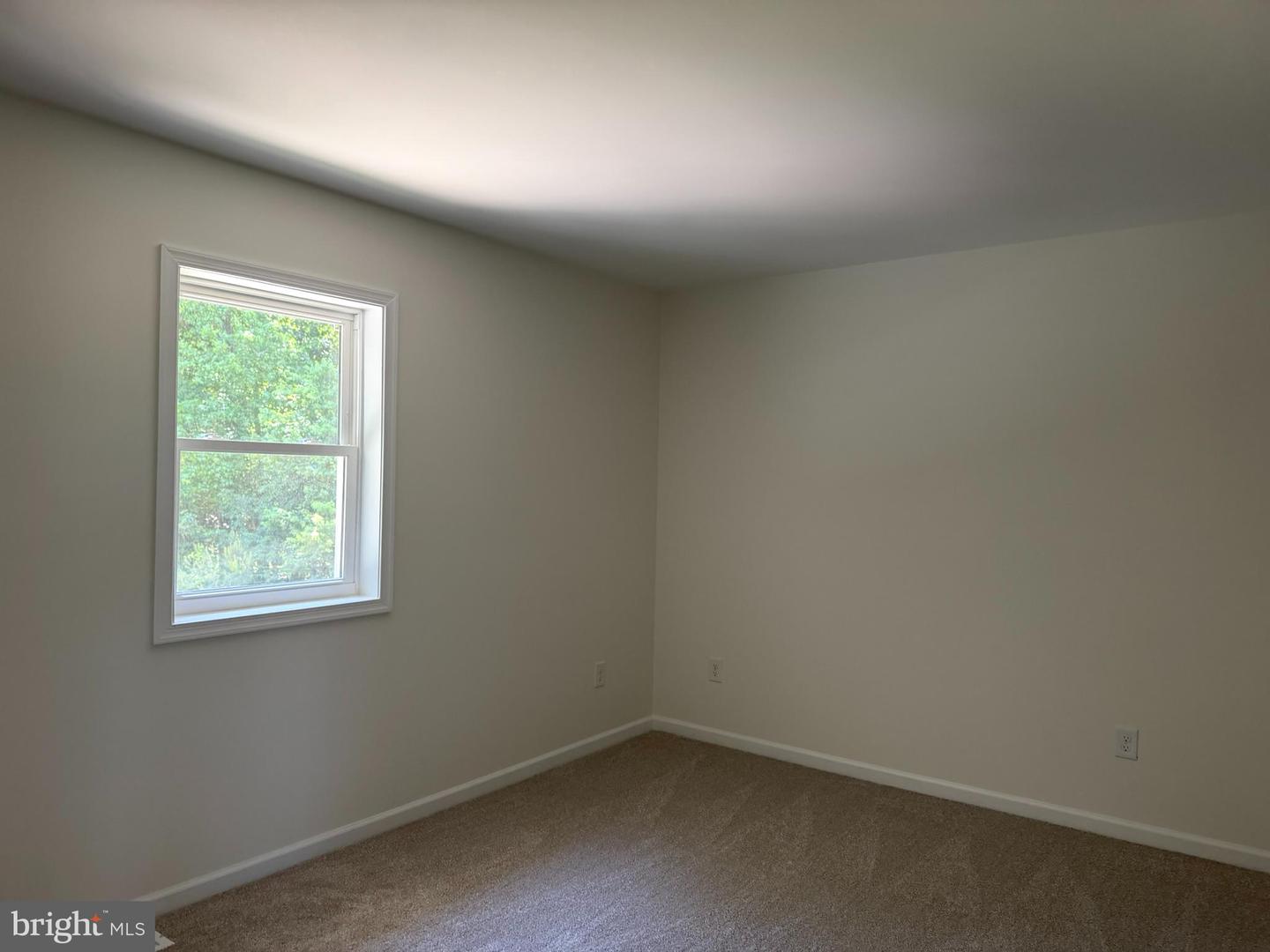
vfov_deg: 56.8
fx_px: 881
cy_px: 476
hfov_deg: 71.6
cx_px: 635
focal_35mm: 24
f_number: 1.78
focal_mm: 6.76
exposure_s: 1/100
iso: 200
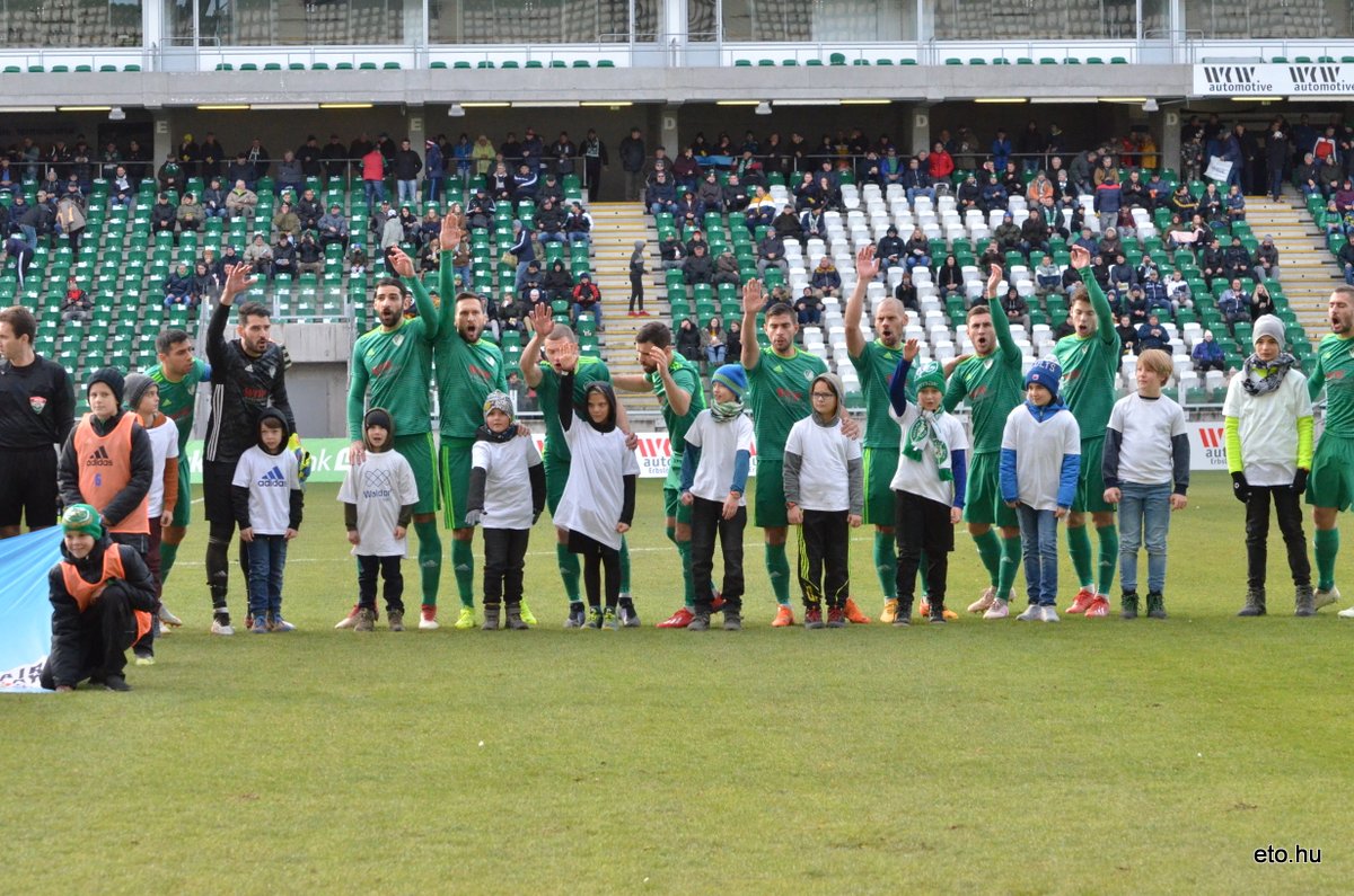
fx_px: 3941
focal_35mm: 105
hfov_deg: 19.5
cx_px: 677
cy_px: 448
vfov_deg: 13.0
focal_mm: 70
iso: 3200
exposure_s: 1/1250
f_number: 9
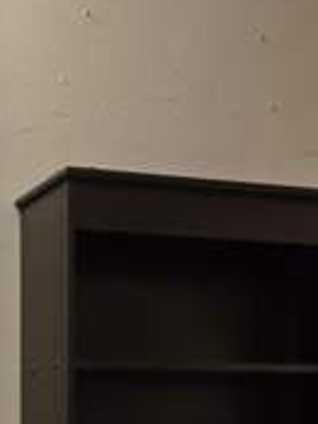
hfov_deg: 17.0
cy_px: 586
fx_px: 1030
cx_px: -27
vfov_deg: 20.7
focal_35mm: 84
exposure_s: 1/120
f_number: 1.8
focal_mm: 5.4
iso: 64
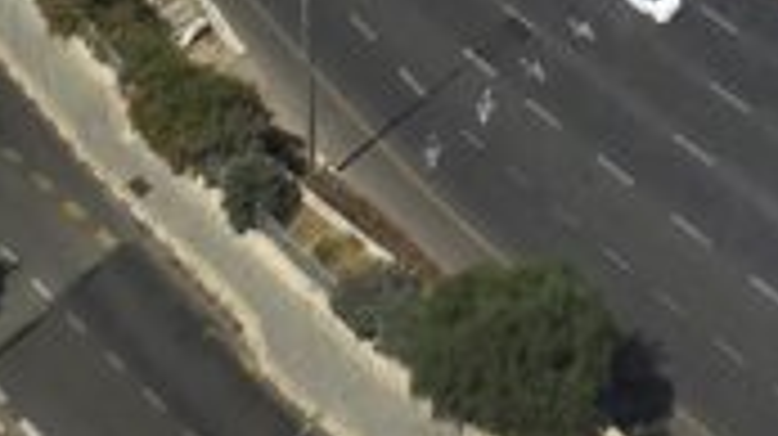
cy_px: -1272
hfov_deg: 21.6
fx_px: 1732
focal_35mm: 84
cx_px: 1138
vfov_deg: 8.3
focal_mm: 1.7
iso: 25
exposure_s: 1/677
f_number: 2.2
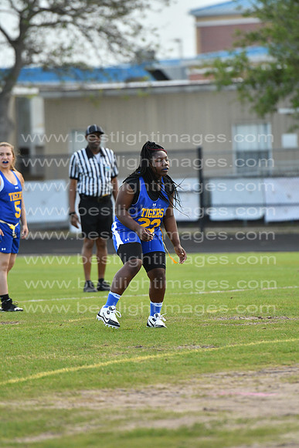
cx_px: 150
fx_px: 3735
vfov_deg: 6.9
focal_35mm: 300
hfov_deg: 4.6
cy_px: 224
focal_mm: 200
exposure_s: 1/2500
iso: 800
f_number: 3.5
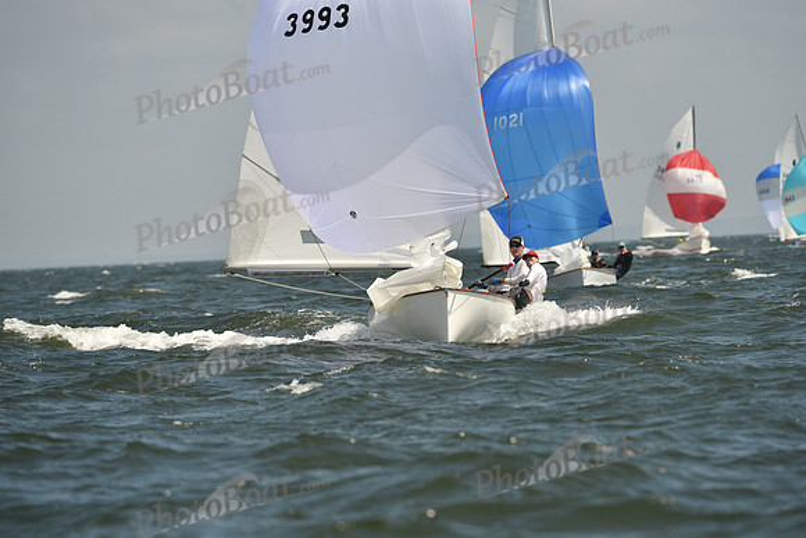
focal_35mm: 400
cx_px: 403
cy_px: 269
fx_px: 8957
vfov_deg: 3.4
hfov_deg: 5.2
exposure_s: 1/1250
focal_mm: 400
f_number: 7.1
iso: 250
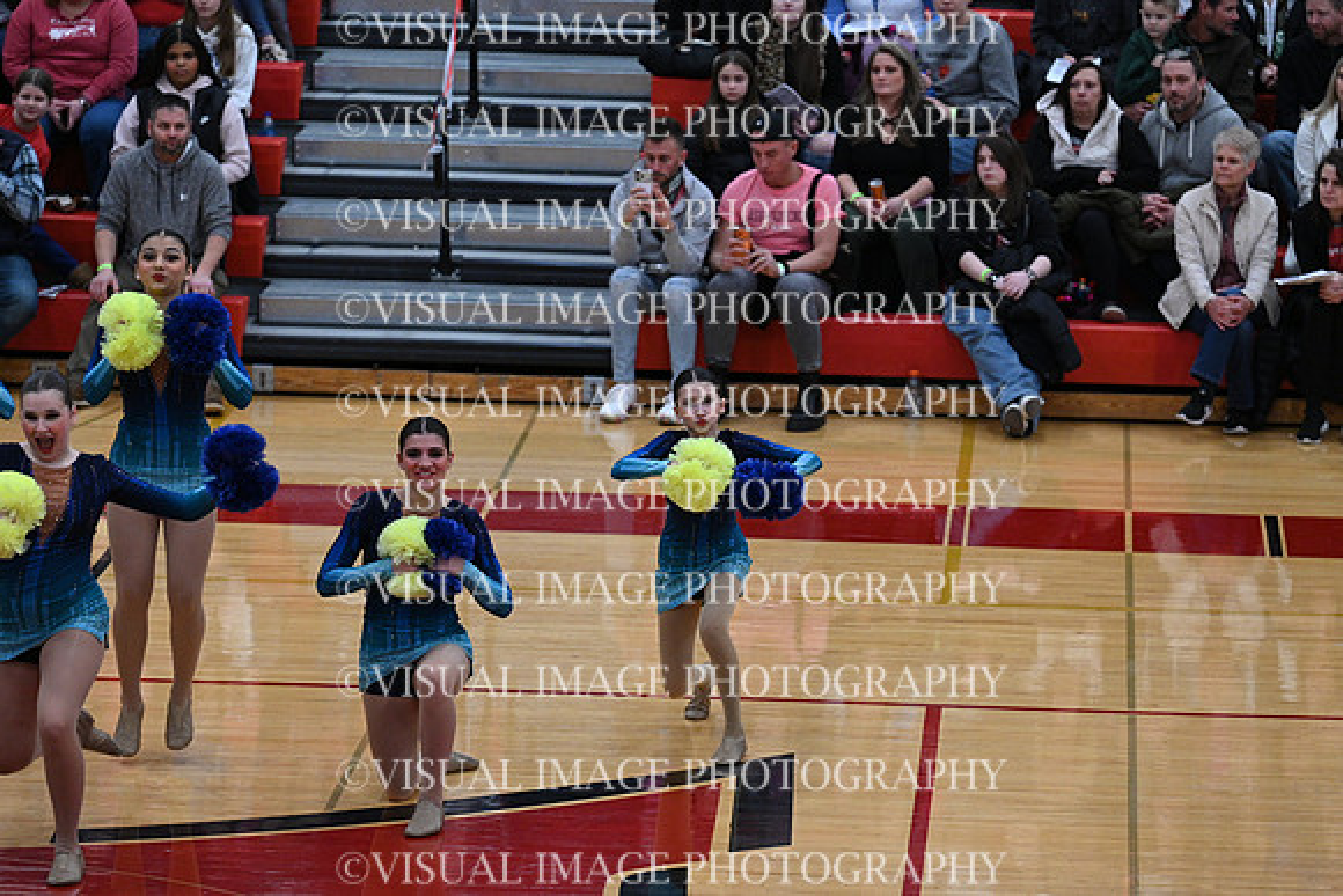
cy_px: 448
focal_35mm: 180
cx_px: 672
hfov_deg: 11.4
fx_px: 6716
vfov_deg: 7.6
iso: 4000
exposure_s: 1/400
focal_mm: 180
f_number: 4
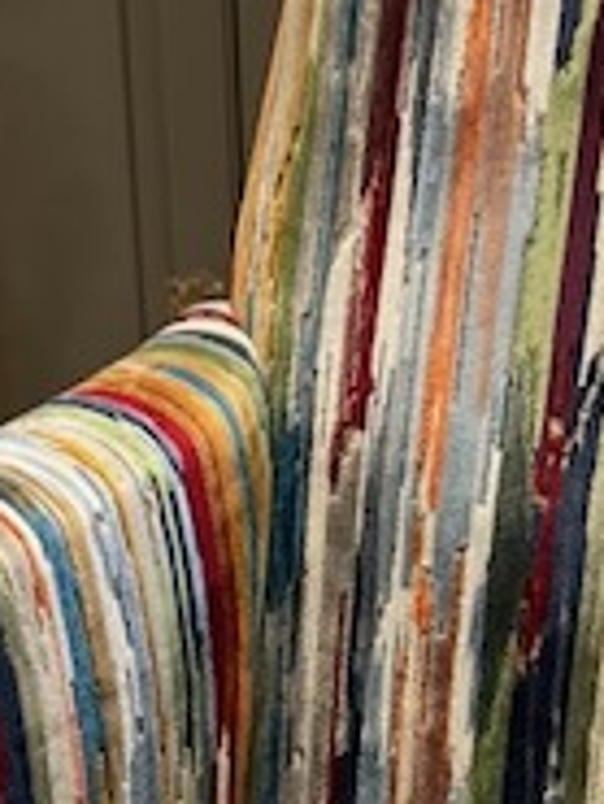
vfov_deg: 19.2
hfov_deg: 15.3
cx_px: 317
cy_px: 926
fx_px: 2254
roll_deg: +1.6
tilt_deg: -28.4
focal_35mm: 97
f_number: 1.8
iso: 64
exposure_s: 1/50
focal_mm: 3.99
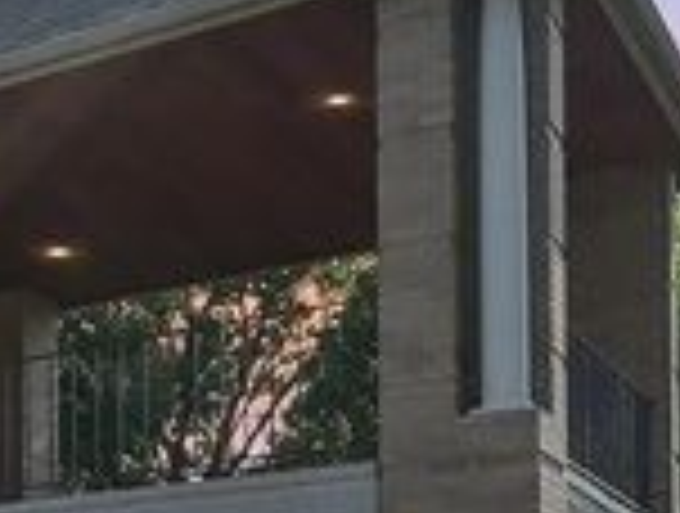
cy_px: 794
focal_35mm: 91
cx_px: -734
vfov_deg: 15.0
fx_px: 1792
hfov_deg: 16.0
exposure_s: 1/250
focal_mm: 14
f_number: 9
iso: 250
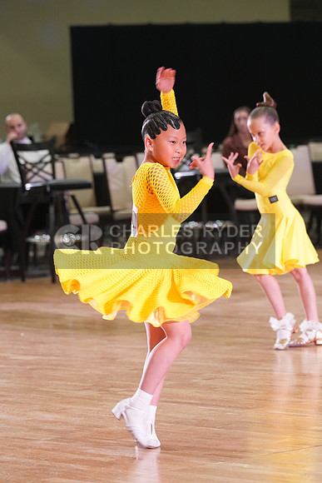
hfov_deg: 6.9
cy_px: 242
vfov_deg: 10.3
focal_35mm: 200
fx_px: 2682
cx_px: 161
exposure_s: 1/200
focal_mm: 200
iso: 4000
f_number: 5.6
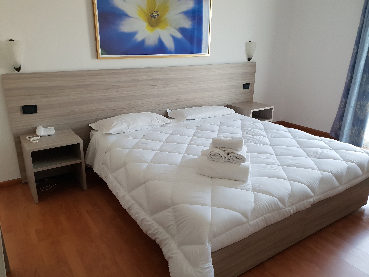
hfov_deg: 67.3
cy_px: 138
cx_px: 184
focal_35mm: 26
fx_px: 277
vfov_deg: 53.1
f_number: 2.4
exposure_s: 1/50
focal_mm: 4.3
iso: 200
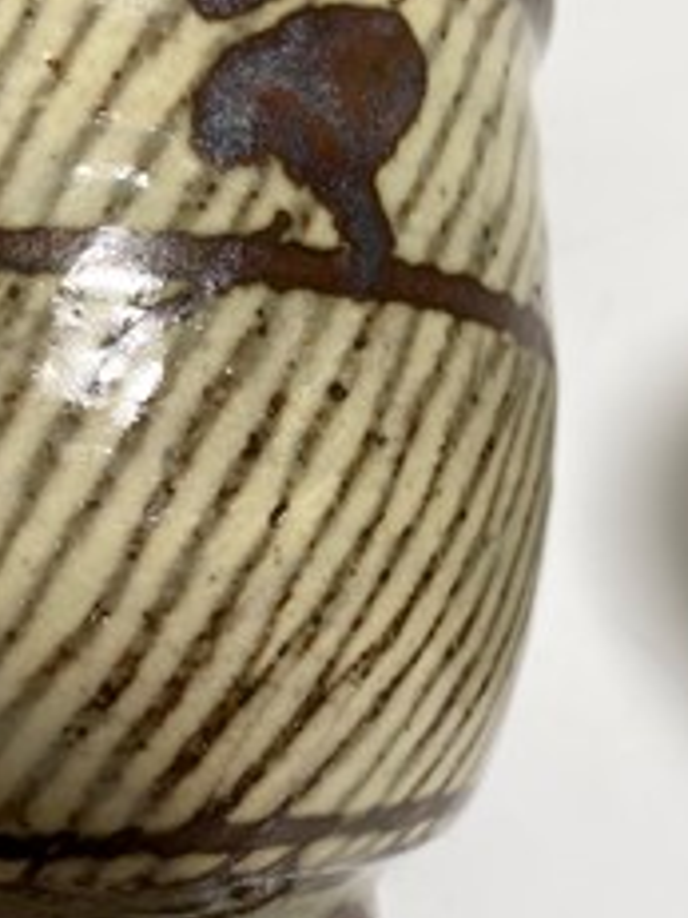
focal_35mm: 45
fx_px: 1194
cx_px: 326
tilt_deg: -55.1
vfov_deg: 41.8
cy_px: 568
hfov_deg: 32.1
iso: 32
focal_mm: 4.25
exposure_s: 1/100
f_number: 1.8
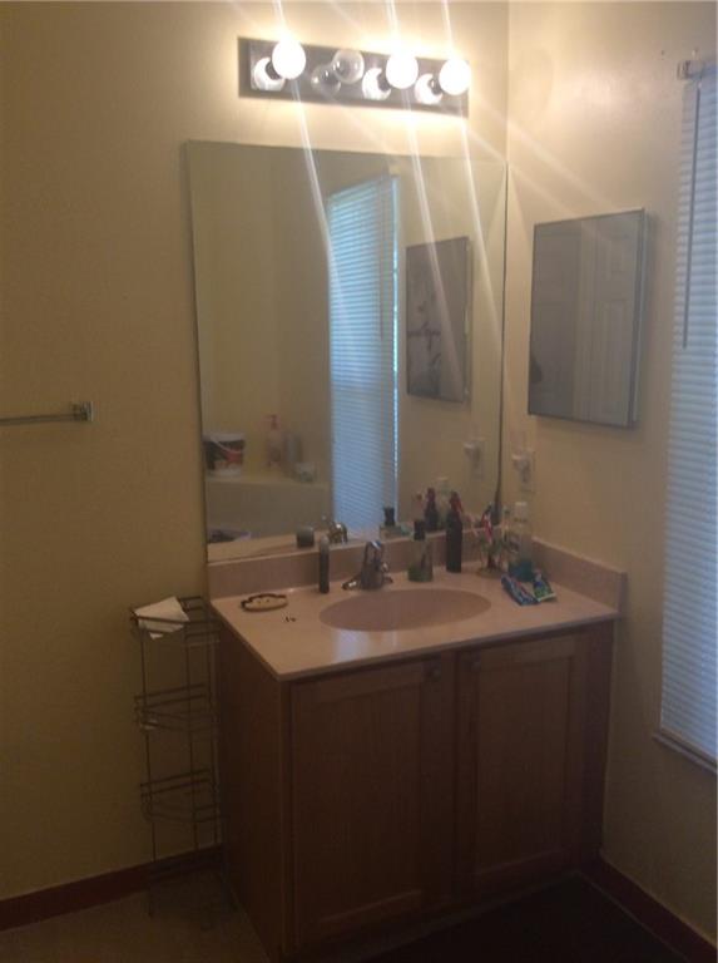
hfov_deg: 44.0
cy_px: 482
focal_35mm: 32
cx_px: 359
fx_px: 888
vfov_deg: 56.9
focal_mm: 3.3
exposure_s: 1/24
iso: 40
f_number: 2.4
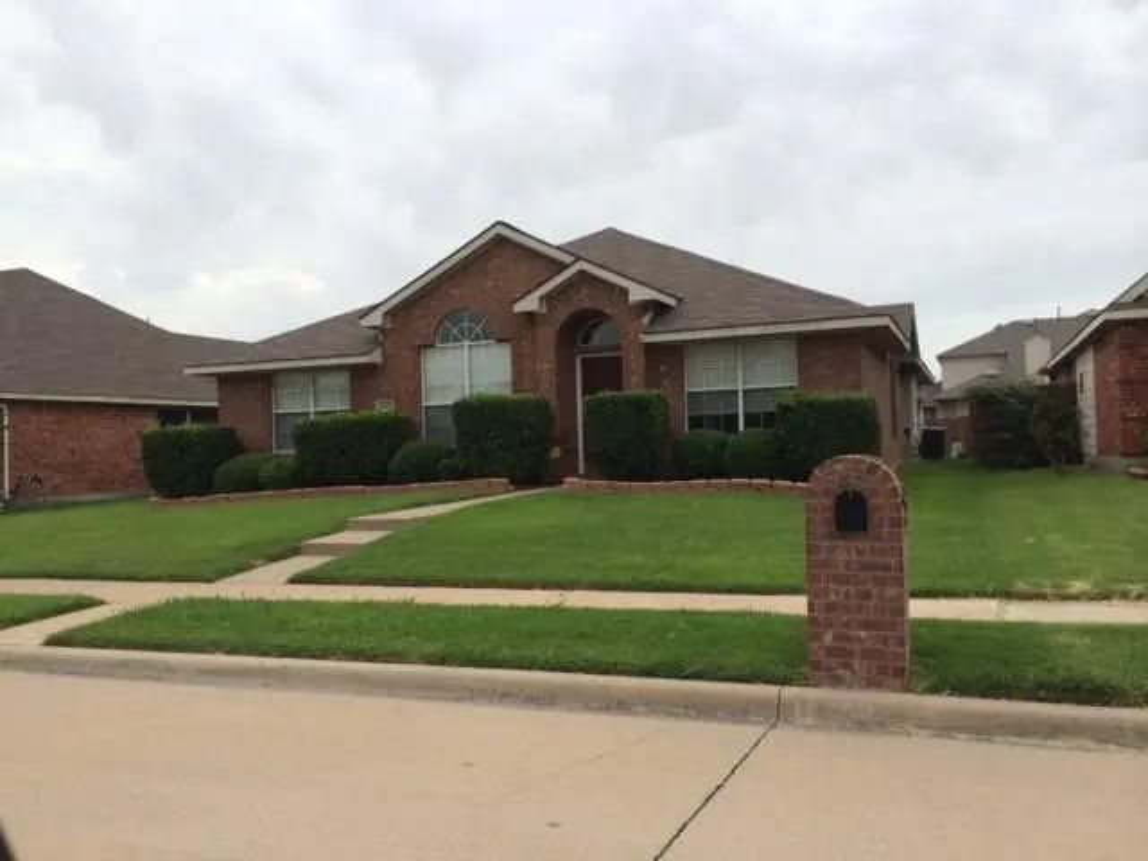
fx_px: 995
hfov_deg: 60.0
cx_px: 574
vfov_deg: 46.8
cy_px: 430
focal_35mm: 30
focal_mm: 4.12
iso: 32
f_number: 2.2
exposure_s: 1/631
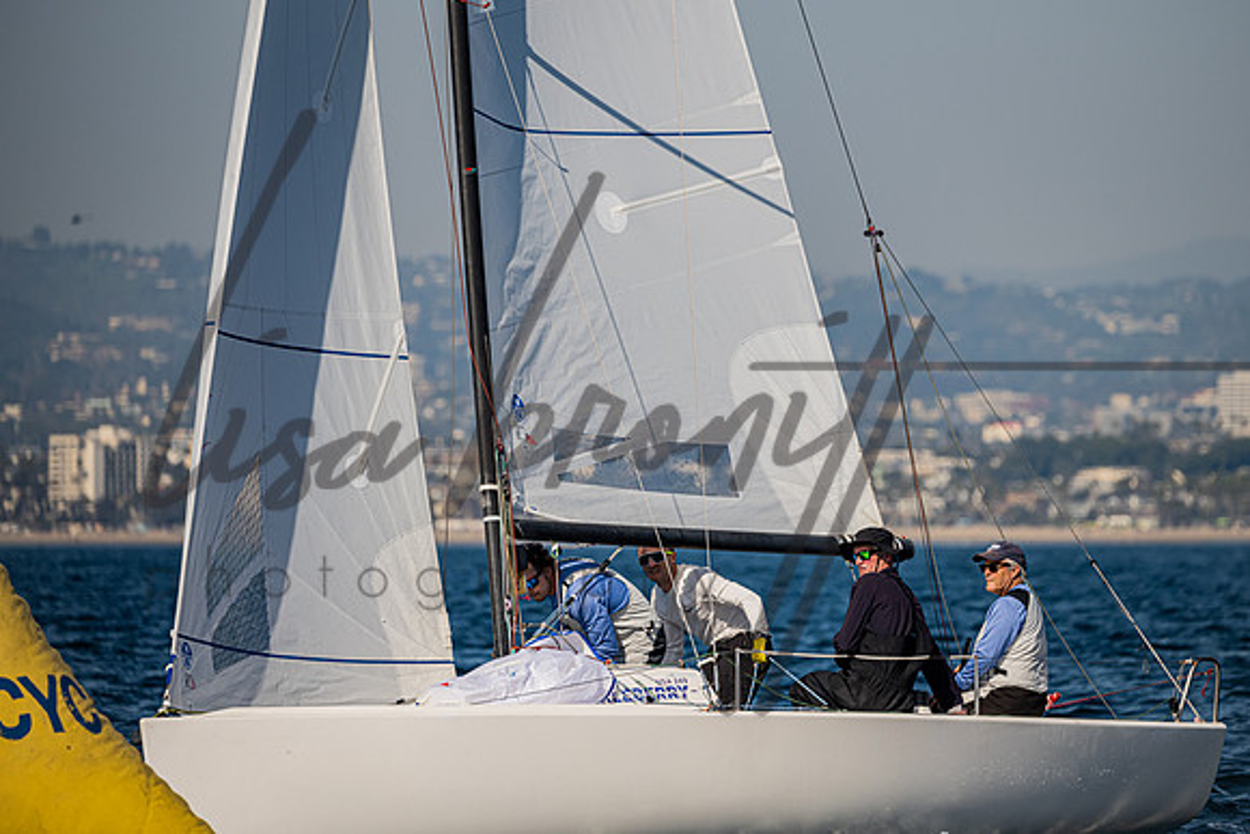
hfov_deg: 6.1
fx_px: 11776
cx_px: 719
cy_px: 354
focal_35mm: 339
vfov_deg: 4.1
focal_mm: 290
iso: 400
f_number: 5.3
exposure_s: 1/4000
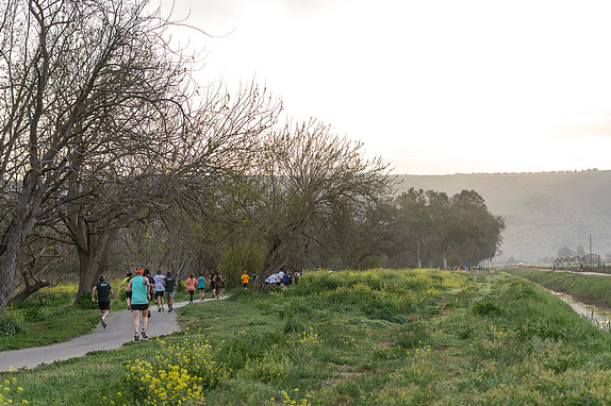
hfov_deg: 23.3
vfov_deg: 15.7
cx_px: 237
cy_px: 252
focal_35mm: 87
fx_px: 1476
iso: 800
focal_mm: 70
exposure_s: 1/800
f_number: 2.8
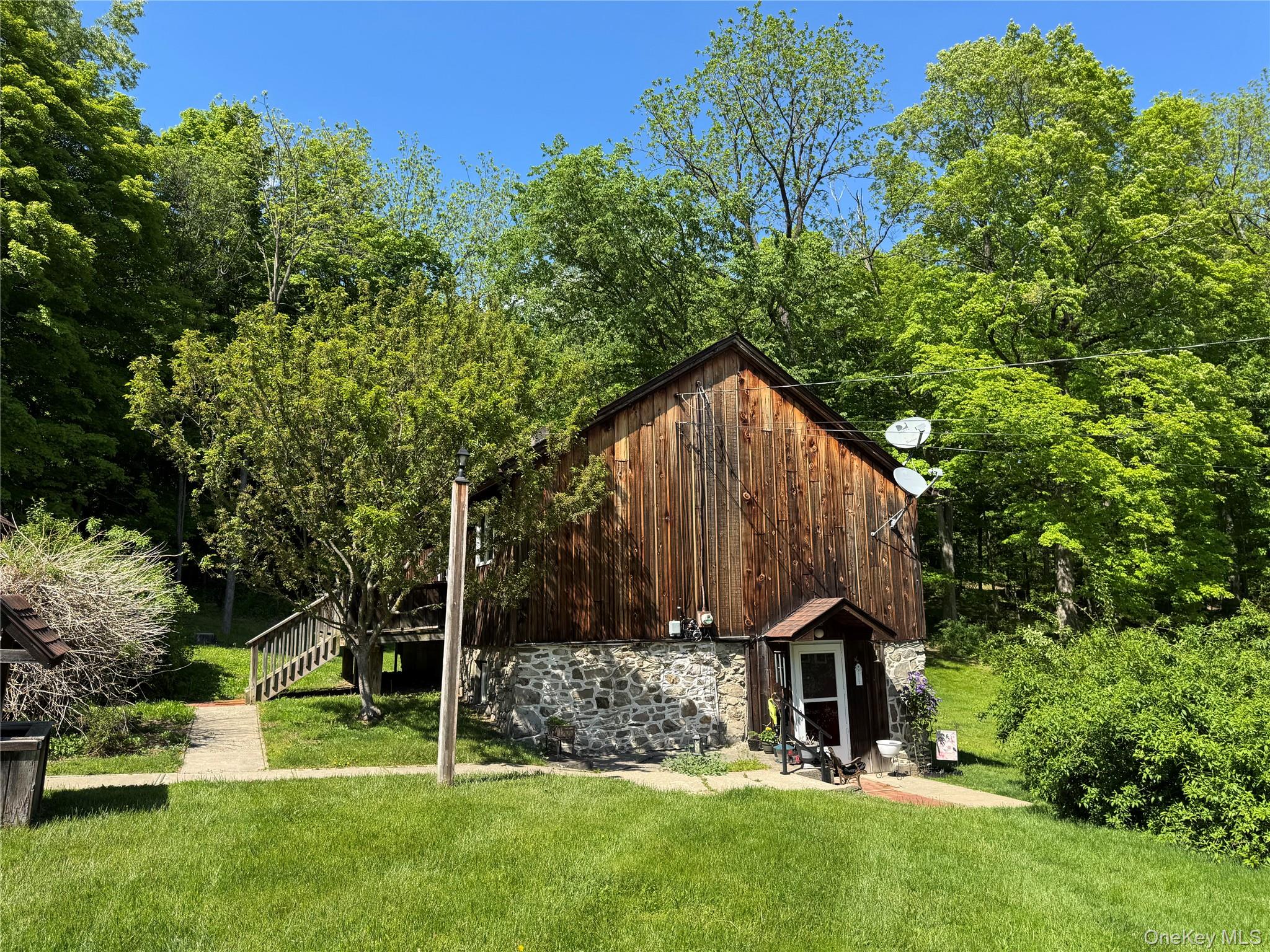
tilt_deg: +7.1
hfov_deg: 71.6
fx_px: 881
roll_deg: +1.1
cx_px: 635
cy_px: 476
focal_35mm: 24
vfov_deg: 56.8
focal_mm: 6.76
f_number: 1.78
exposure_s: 1/1980
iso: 80
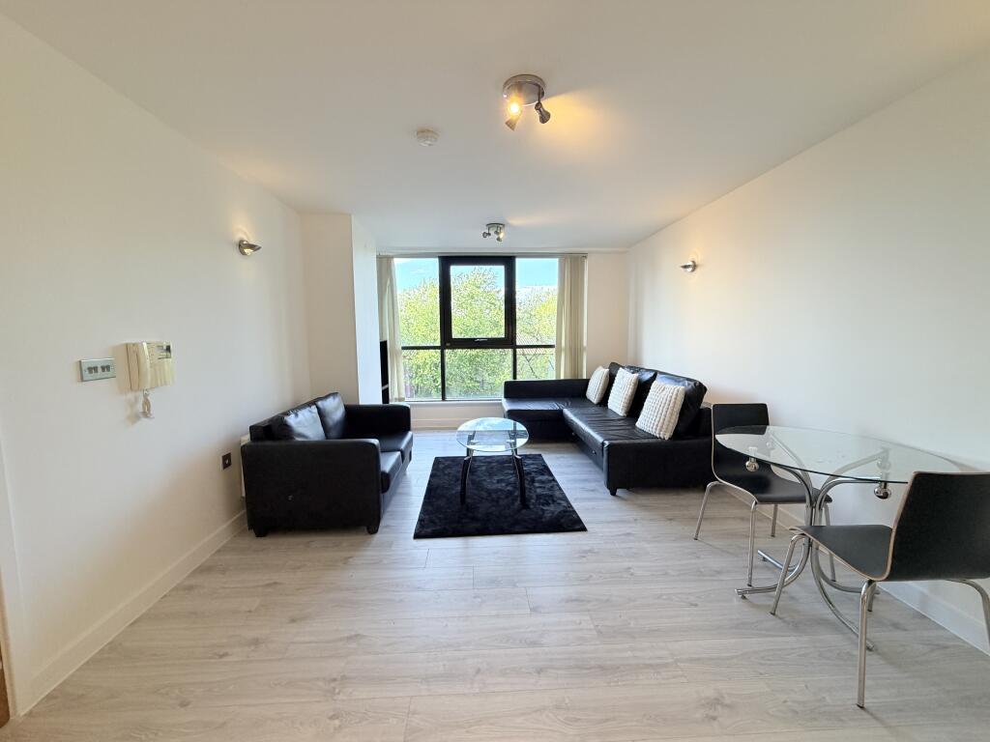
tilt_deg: -4.4
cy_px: 371
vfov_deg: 85.7
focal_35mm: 14
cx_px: 495
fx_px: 400
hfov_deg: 102.1
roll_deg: +1.3
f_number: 2.2
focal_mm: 2.22
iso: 160
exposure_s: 1/100
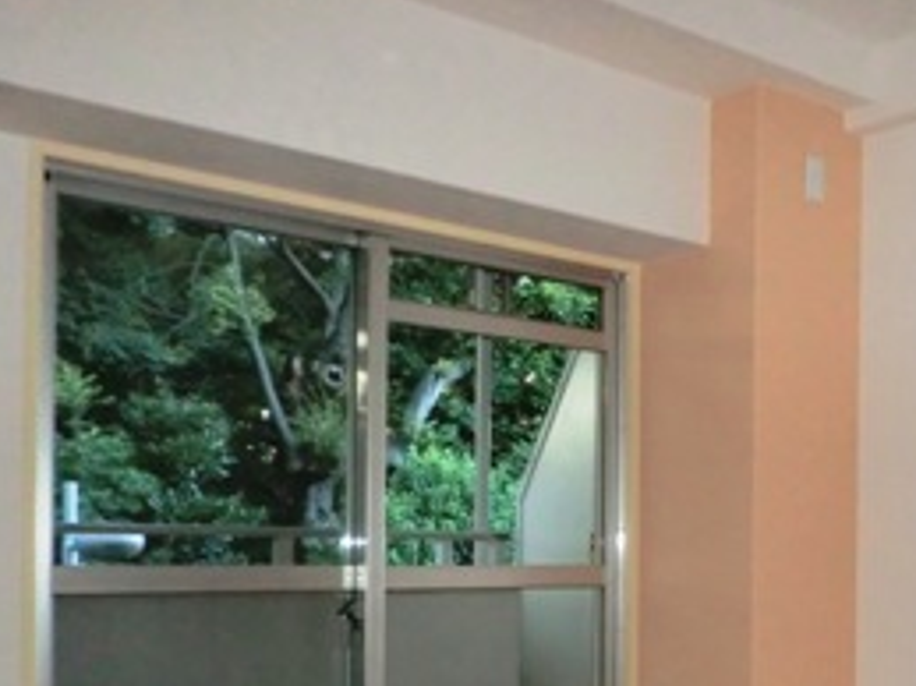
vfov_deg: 31.3
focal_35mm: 45
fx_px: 1190
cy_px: 548
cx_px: 771
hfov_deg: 39.9
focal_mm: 4.7
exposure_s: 1/60
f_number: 2.8
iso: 400
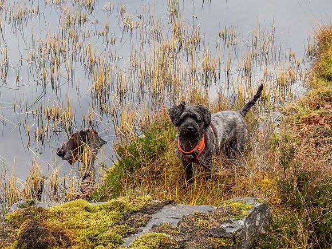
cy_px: 29
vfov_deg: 16.5
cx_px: 183
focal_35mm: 88
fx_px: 846
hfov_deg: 22.2
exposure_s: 1/200
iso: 200
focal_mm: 25
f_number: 4
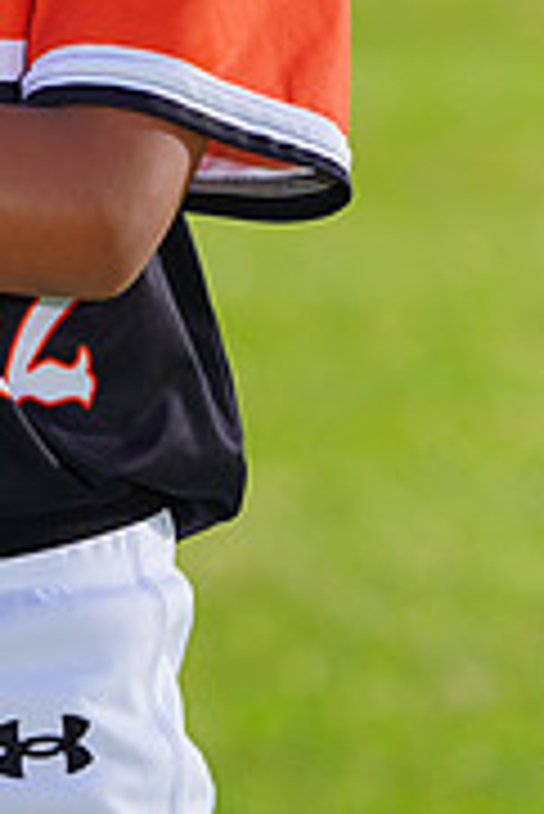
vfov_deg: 2.7
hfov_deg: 1.8
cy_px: -378
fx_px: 17012
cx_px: -245
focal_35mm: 752
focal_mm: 235
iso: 100
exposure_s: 1/250
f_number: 8
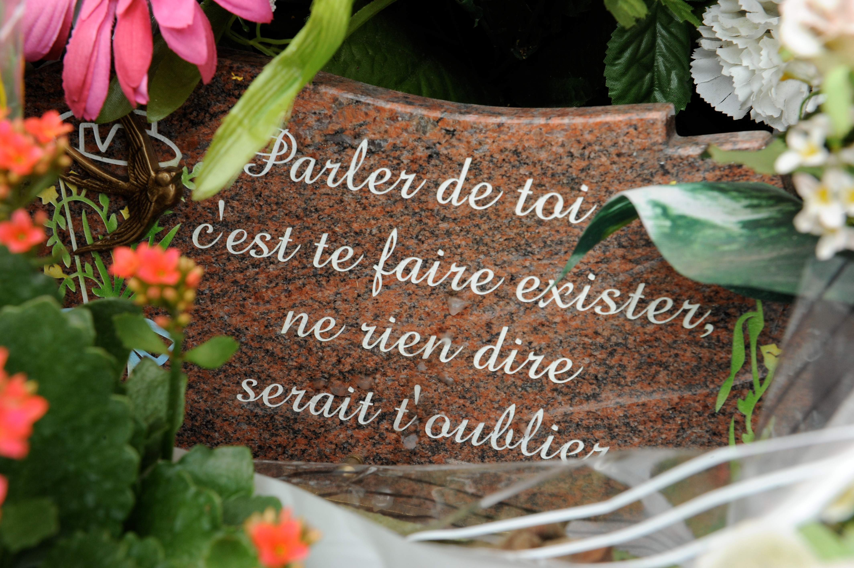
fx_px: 1470
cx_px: 427
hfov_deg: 32.4
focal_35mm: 62
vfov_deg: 21.9
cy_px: 284
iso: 800
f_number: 11
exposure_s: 1/60
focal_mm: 62
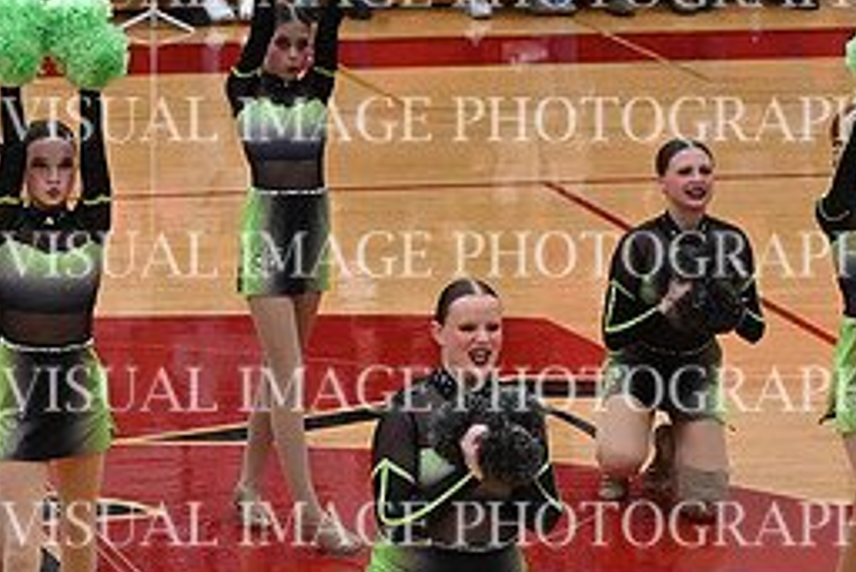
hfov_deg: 8.6
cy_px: 457
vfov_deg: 5.8
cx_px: 435
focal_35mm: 238
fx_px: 5662
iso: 6400
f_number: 4
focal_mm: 70
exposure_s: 1/400
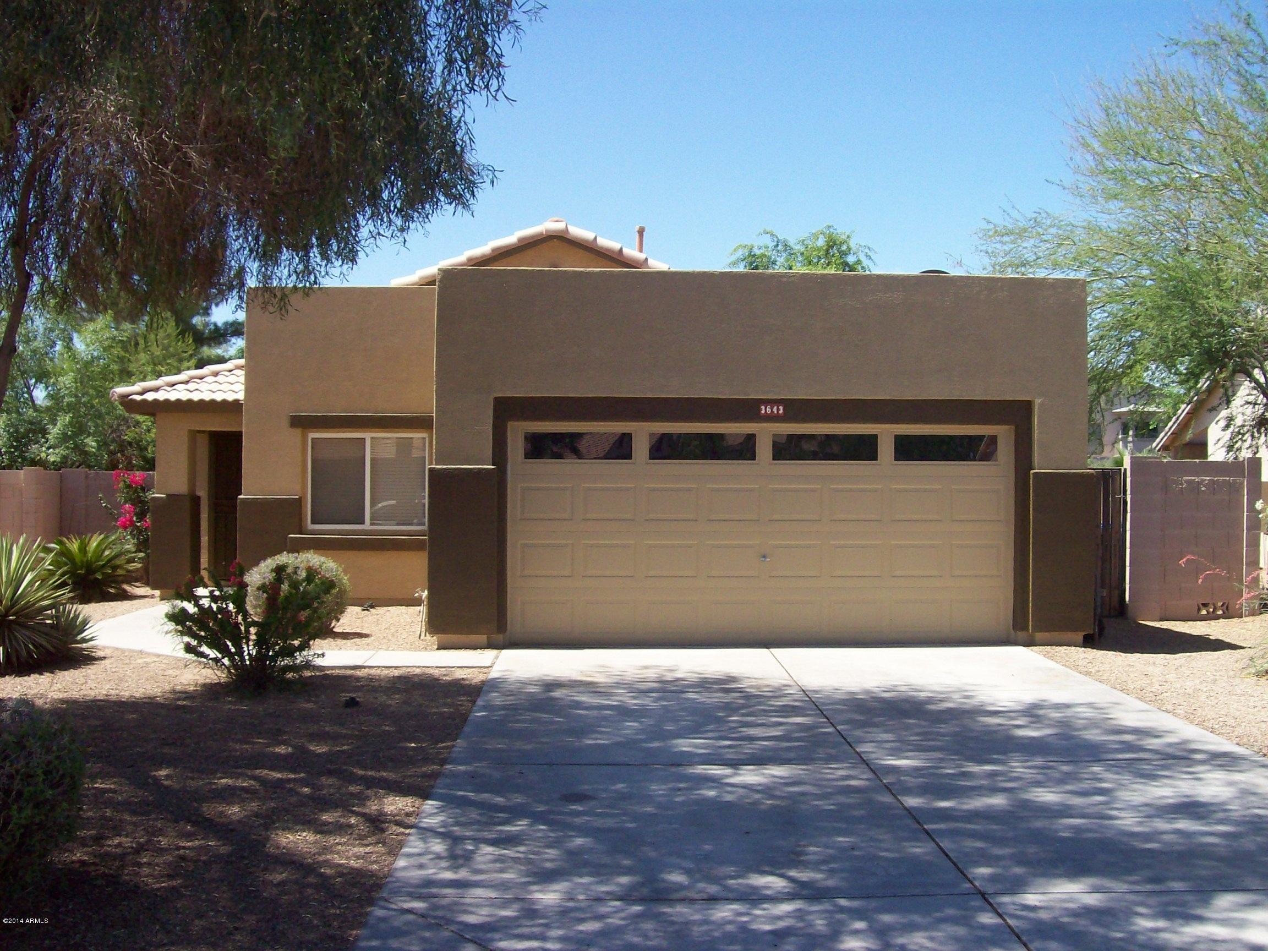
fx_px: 1319
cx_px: 634
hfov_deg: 51.4
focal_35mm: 36
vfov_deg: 39.7
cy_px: 476
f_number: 4.8
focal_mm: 6
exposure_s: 1/415
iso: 80
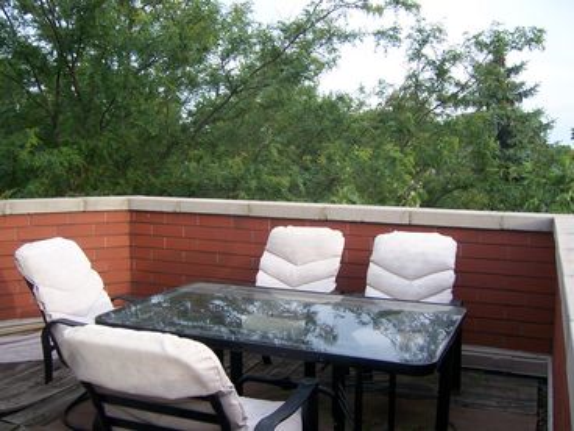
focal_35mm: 36
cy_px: 216
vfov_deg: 39.7
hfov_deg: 51.4
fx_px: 597
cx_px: 287
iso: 80
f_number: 2.8
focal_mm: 6
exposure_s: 1/200
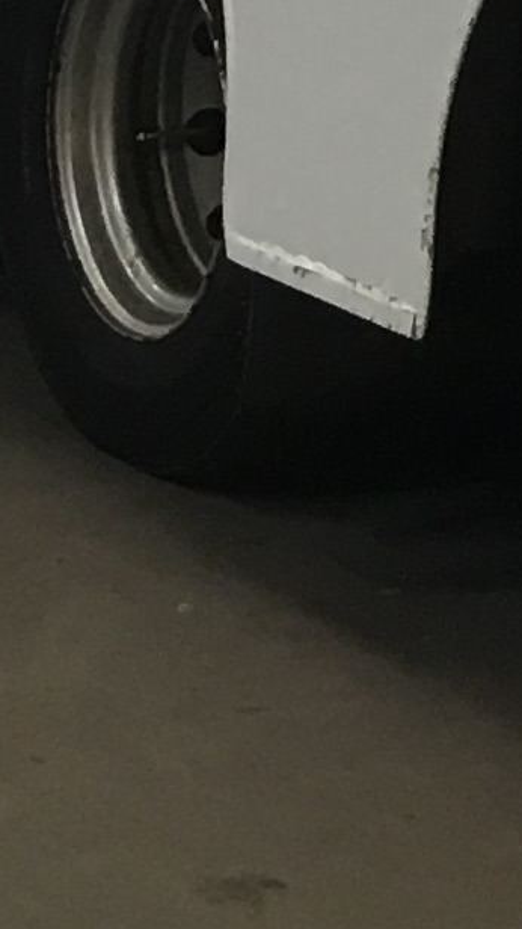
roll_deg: -2.5
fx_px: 5093
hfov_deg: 5.7
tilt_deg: +3.7
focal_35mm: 207
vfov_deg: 9.3
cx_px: 1171
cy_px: -1269
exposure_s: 1/17
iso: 50
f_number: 2.2
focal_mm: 4.15
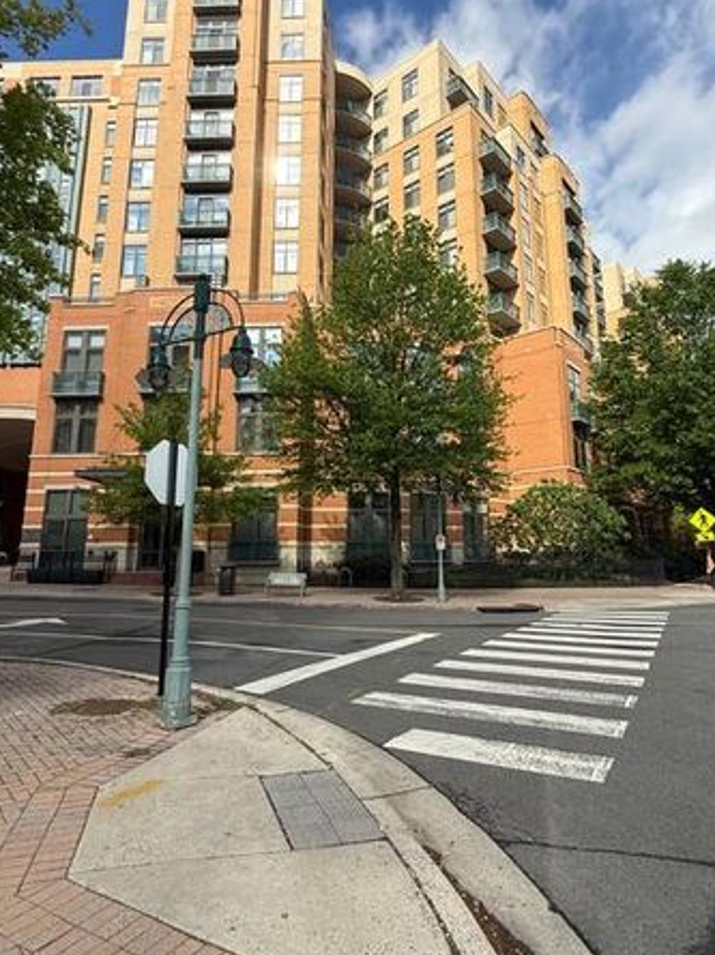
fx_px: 579
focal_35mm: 21
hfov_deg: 63.3
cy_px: 450
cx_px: 386
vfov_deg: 79.0
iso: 64
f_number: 2.2
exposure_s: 1/2092
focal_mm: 2.22
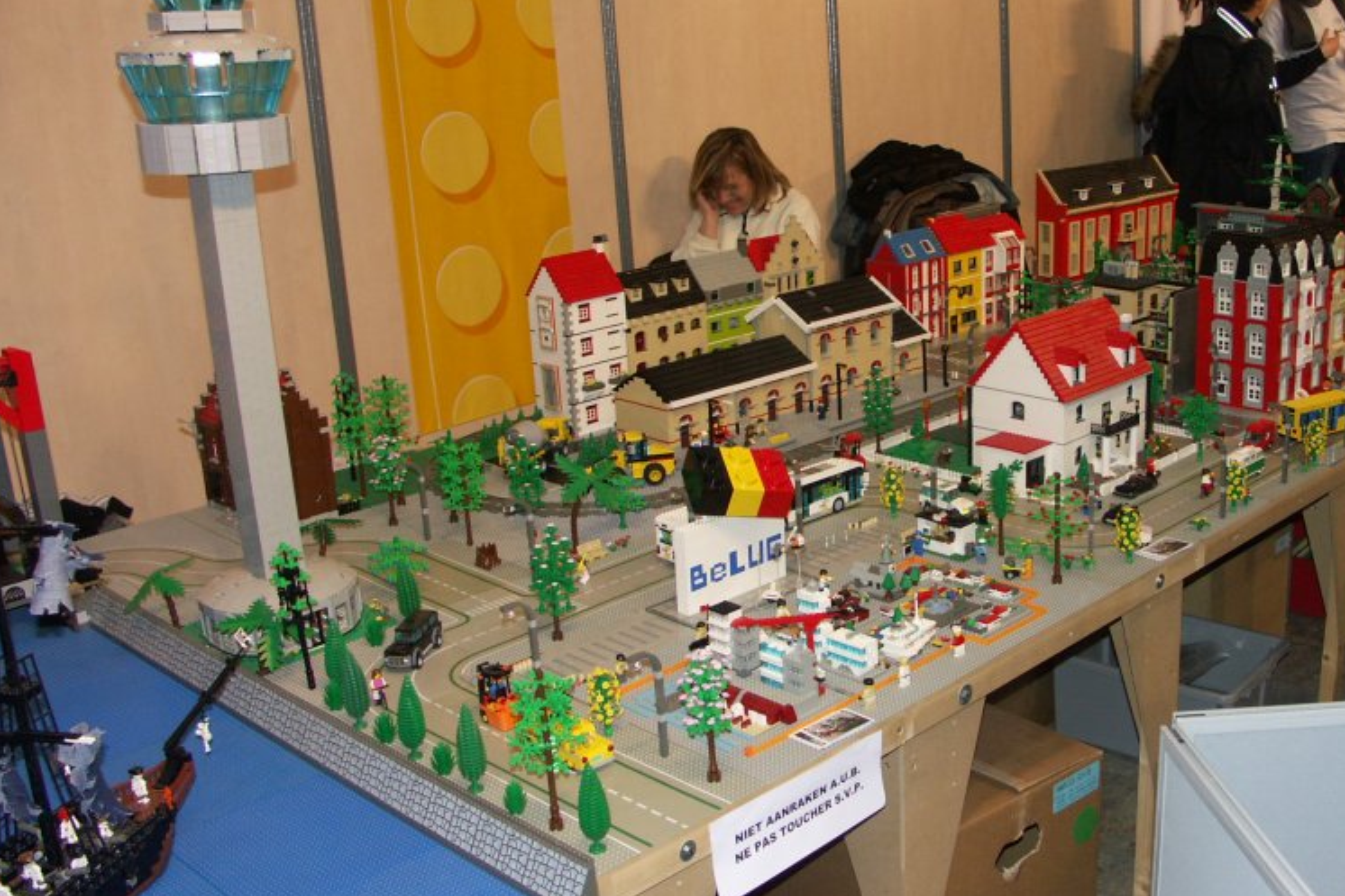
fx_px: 1494
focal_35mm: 40
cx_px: 905
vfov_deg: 33.4
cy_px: 472
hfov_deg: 47.6
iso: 125
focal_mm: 7.2
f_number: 2.8
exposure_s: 1/50
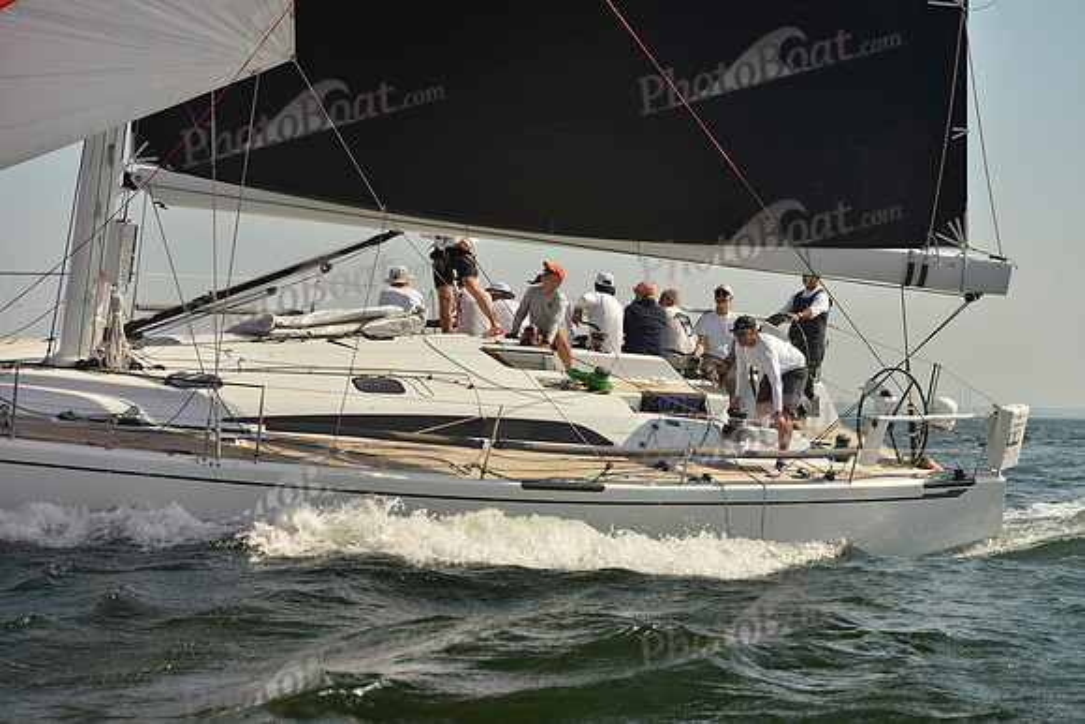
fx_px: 2110
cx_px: 542
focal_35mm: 70
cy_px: 362
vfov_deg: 19.5
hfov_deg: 28.8
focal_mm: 70
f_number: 5.6
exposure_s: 1/2000
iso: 200
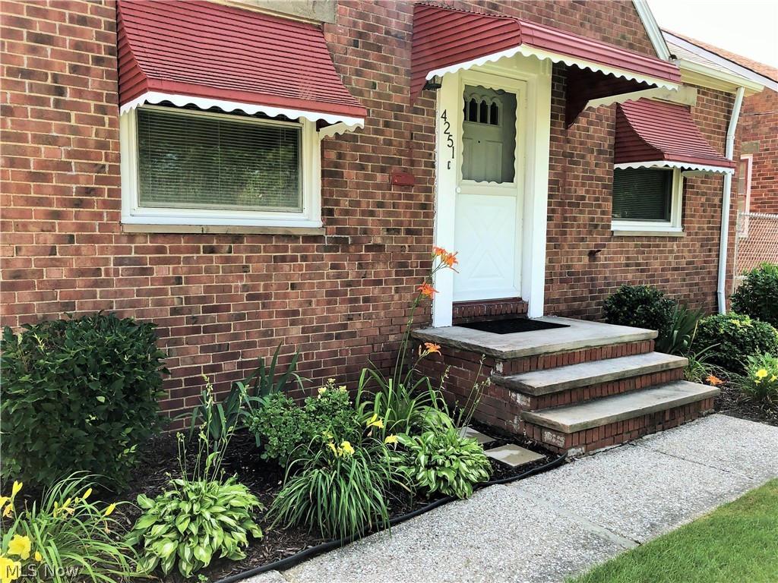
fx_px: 629
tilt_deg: -6.7
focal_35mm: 28
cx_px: 389
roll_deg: -0.6
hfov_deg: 63.4
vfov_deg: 49.7
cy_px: 292
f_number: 1.8
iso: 20
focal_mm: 3.99
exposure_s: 1/312
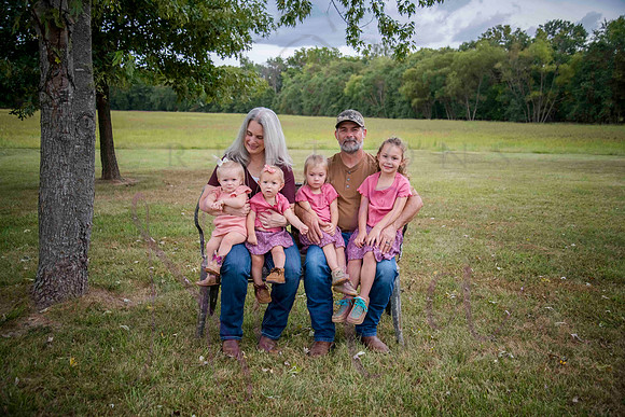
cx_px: 312
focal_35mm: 32
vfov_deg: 41.1
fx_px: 556
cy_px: 208
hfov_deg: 58.7
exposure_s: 1/640
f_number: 4
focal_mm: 32
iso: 400
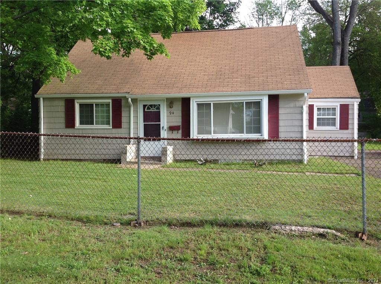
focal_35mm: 35
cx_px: 190
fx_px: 385
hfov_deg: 52.7
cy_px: 142
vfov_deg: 40.6
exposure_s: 1/373
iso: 50
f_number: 2.4
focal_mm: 4.28
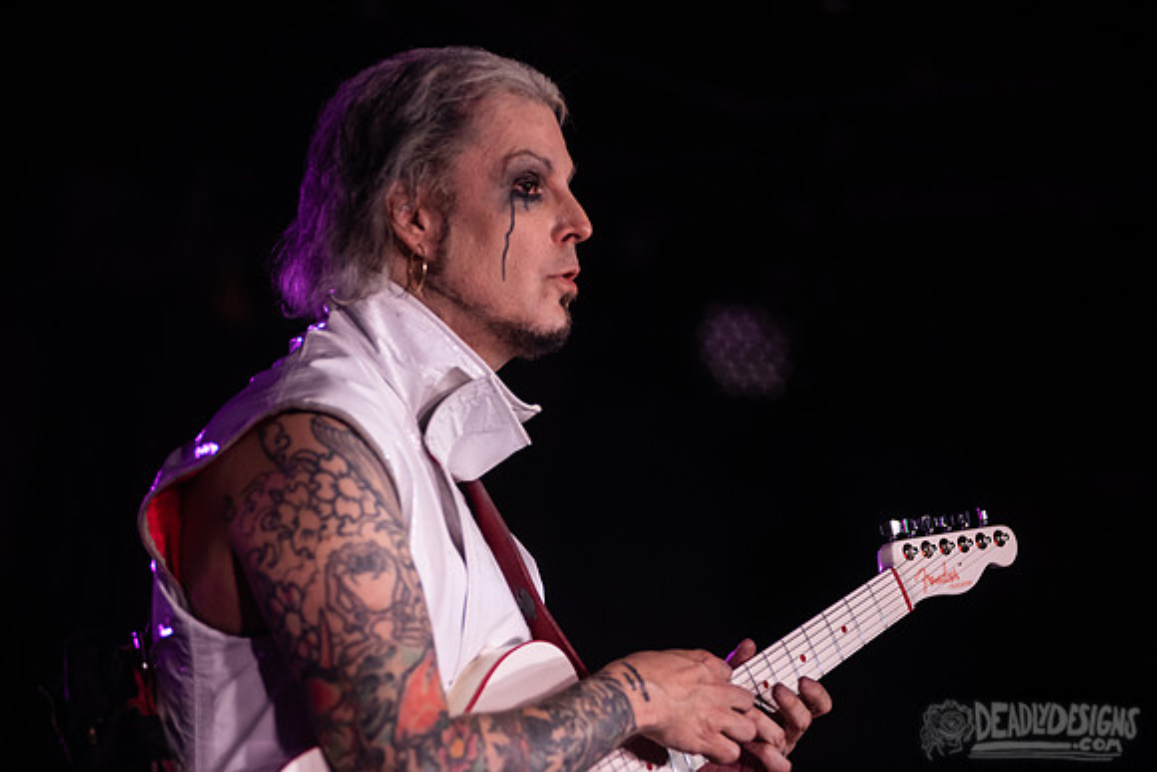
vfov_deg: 9.5
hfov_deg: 14.2
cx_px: 578
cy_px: 386
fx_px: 4661
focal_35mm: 145
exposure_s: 1/160
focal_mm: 145
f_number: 3.5
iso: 2000
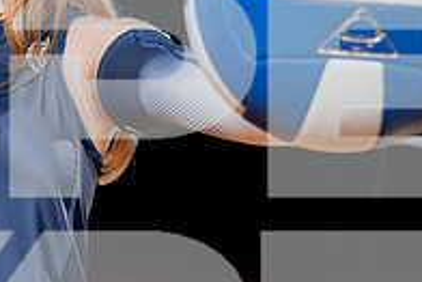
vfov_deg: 9.0
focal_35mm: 152
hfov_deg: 13.3
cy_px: 85
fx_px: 1783
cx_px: -32
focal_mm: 49
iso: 250
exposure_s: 1/250
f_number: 5.6
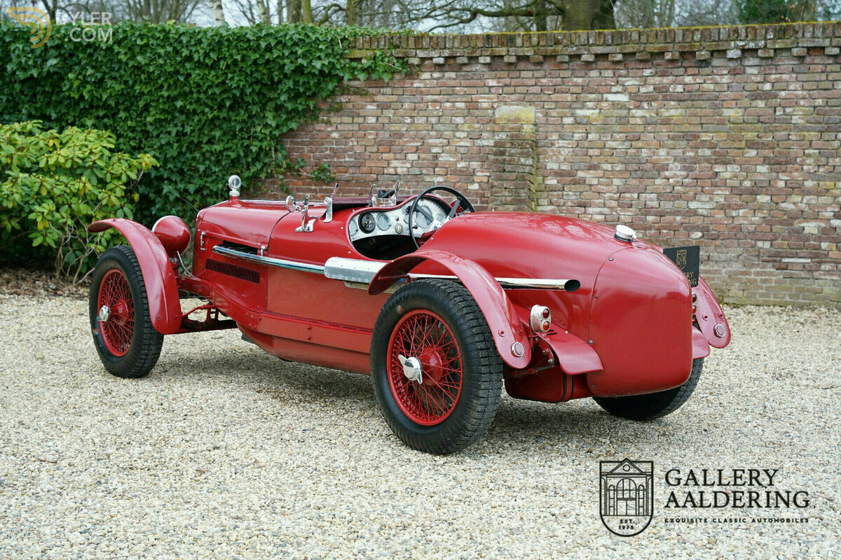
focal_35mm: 60
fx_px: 1402
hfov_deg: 33.4
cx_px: 420
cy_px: 280
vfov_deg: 22.6
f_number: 5.6
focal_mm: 60
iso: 400
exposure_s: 1/60
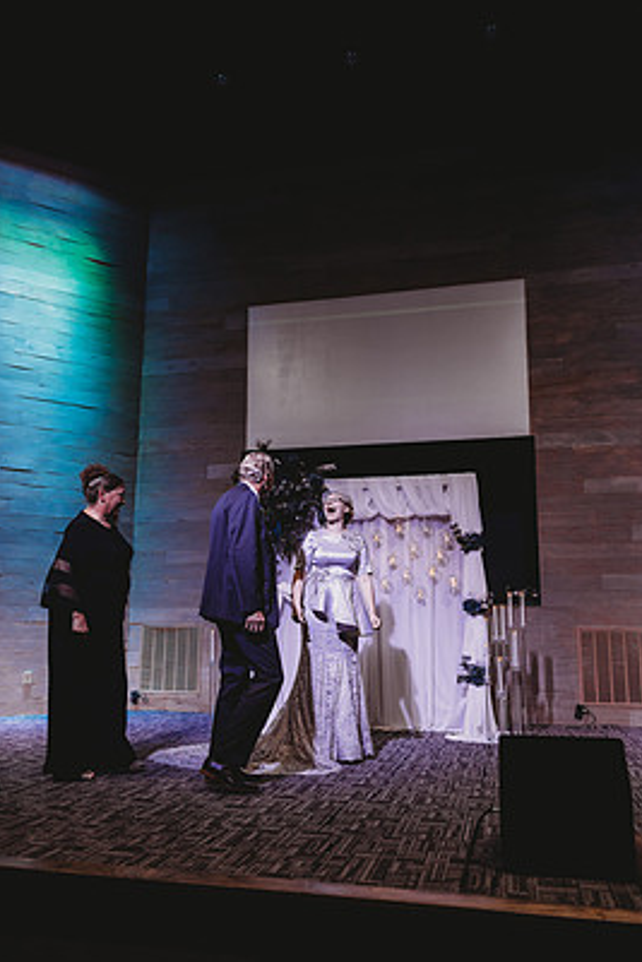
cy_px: 515
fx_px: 722
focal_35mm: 27
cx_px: 337
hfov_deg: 47.9
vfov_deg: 67.3
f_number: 2.2
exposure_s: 1/125
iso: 400
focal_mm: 24
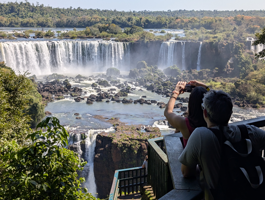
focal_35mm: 49
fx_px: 376
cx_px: 132
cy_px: 100
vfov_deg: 29.7
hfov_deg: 38.9
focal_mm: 6.9
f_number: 1.68
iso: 23
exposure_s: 1/992
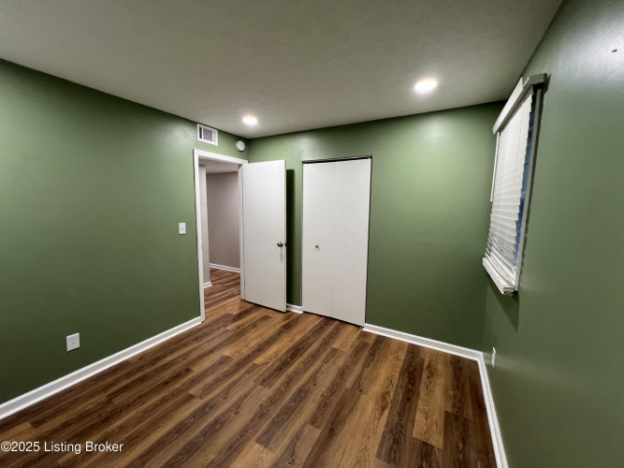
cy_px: 234
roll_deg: -0.2
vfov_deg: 89.9
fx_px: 234
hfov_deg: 106.2
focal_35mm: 13
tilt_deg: -6.0
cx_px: 312
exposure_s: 1/60
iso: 160
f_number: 1.8
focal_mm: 1.57
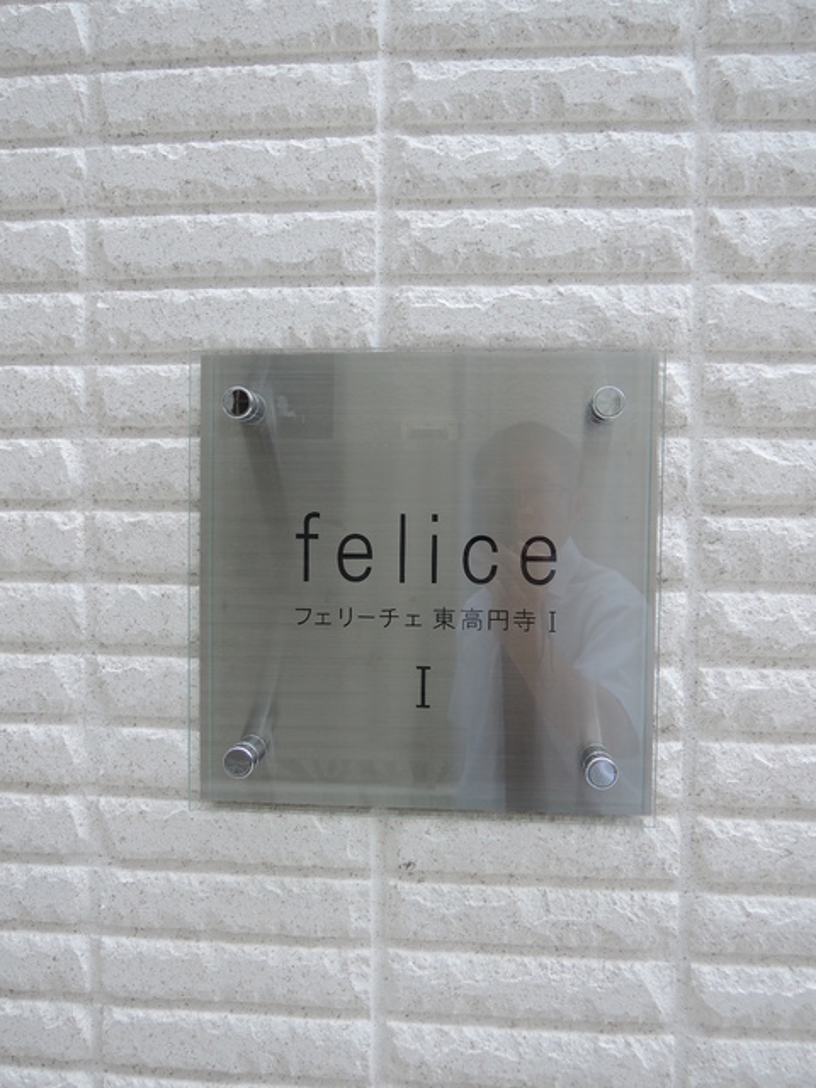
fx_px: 974
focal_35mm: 31
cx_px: 408
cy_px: 544
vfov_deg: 58.4
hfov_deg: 45.4
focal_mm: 6.6
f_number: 3.2
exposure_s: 1/100
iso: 80
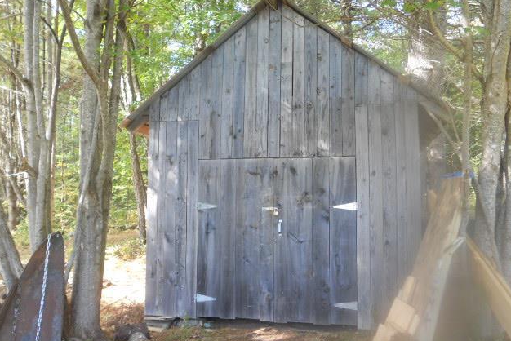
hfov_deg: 55.8
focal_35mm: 34
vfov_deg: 38.9
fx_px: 483
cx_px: 257
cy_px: 166
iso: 80
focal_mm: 5.8
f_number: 3.5
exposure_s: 1/30
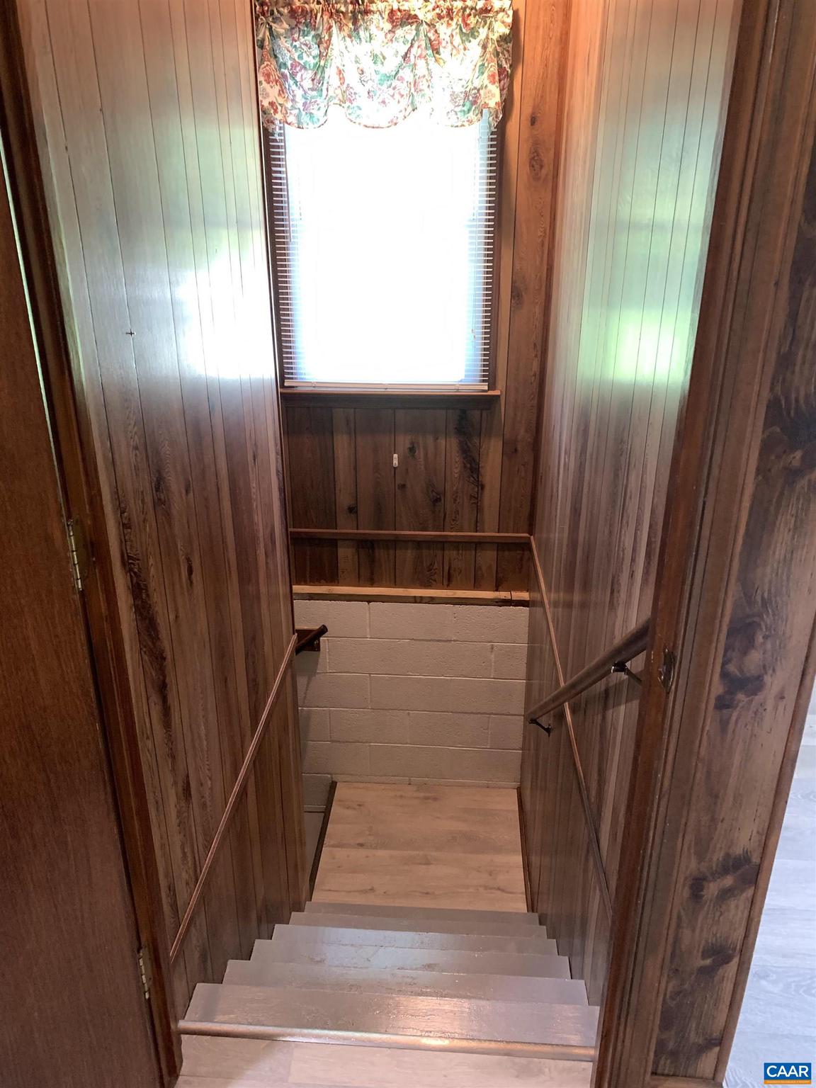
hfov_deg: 53.1
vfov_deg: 67.3
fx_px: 817
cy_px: 544
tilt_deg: -23.1
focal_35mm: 26
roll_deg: +1.0
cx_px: 408
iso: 200
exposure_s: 1/60
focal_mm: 4.25
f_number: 1.8
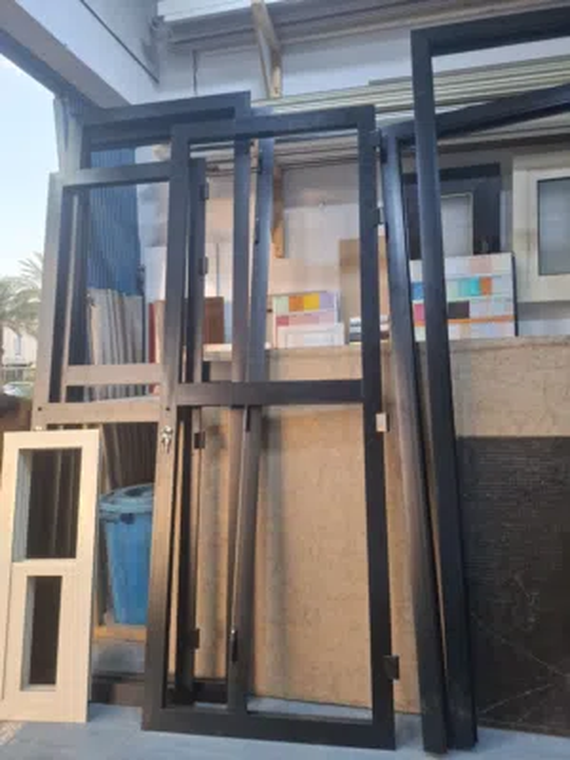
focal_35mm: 23
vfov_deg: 73.9
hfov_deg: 58.9
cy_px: 380
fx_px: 505
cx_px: 285
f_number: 1.8
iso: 80
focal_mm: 5.54
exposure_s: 1/100
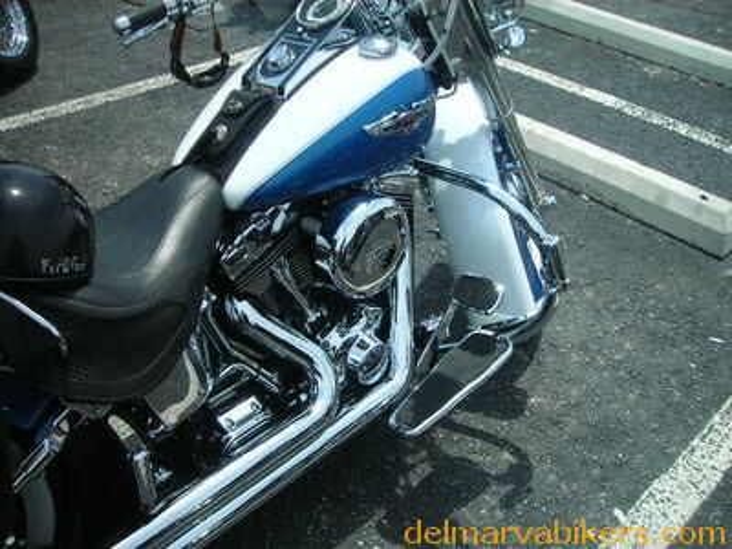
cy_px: 274
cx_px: 366
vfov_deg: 37.7
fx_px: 804
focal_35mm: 38
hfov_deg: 49.0
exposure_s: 1/155
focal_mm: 6.3
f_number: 6.4
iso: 50
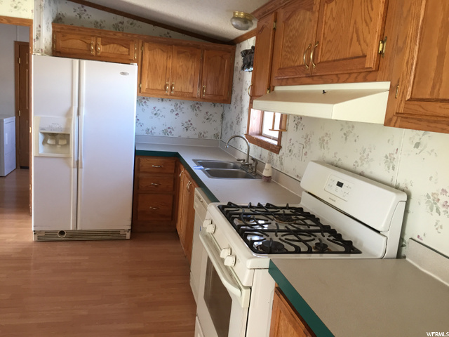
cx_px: 224
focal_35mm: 29
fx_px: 376
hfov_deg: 61.7
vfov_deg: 48.2
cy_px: 168
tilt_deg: -7.3
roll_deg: -3.1
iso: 64
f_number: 2.2
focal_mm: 4.15
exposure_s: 1/30
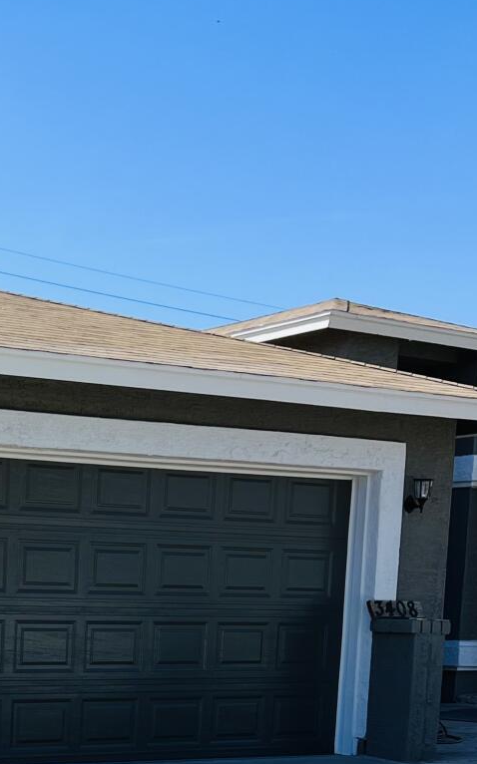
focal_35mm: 72
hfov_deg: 17.2
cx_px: -104
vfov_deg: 26.7
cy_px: 807
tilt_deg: -7.8
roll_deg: -1.3
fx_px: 1499
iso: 50
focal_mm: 5.7
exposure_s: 1/3460
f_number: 1.5
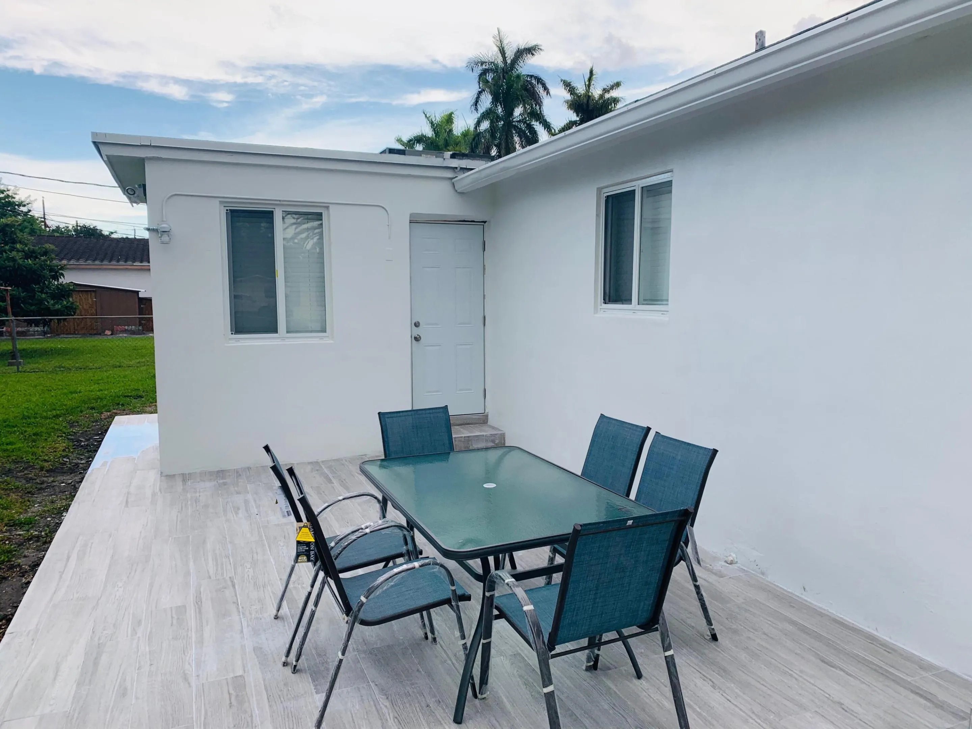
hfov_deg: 67.3
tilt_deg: -5.6
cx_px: 486
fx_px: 730
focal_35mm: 26
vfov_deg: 53.1
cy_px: 364
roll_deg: -0.3
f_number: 1.8
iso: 25
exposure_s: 1/234
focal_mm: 4.25
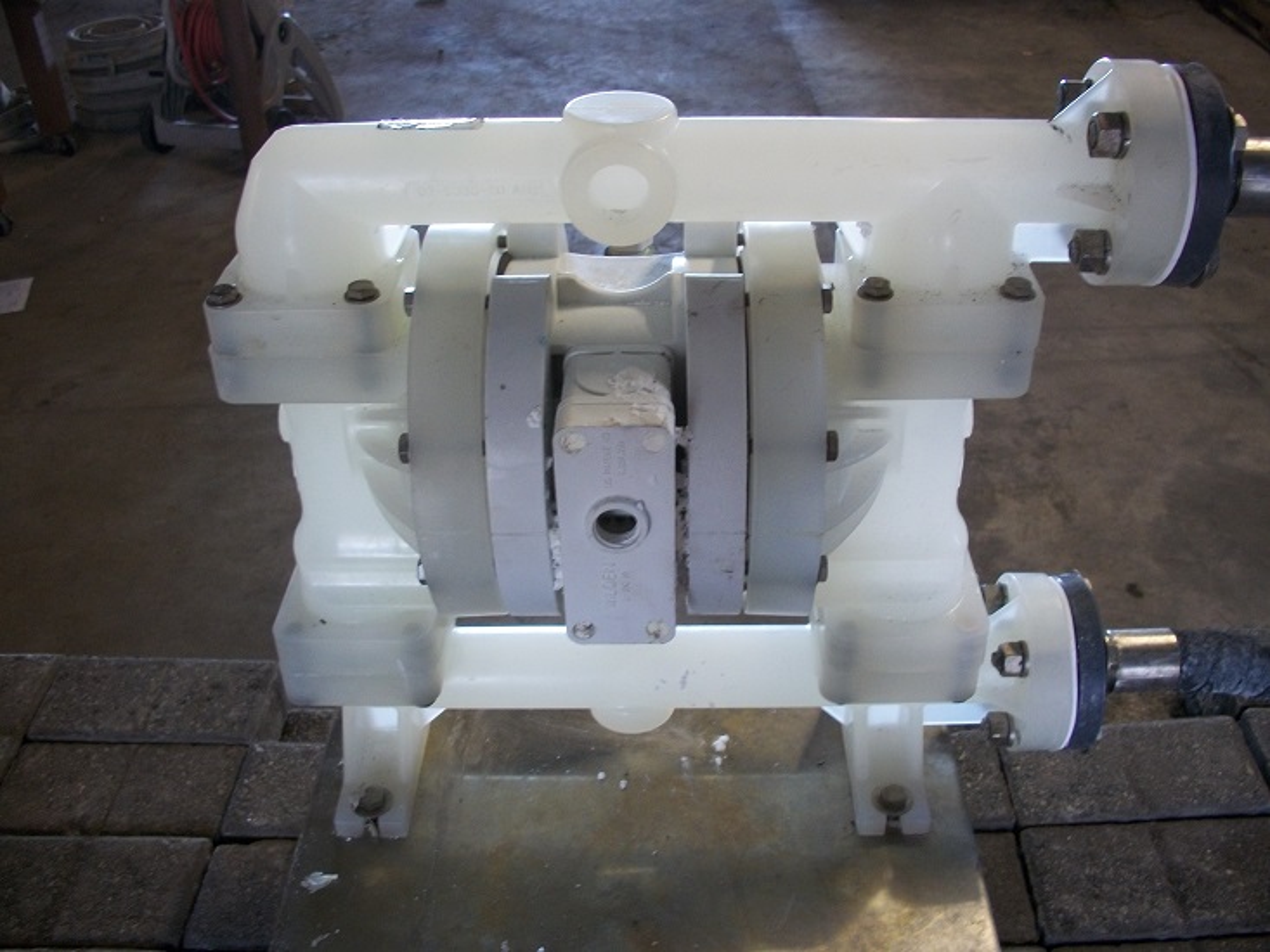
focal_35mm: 35
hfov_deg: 52.6
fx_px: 1284
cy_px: 476
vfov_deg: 40.7
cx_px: 635
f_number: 3.1
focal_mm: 6.3
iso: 160
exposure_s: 1/10
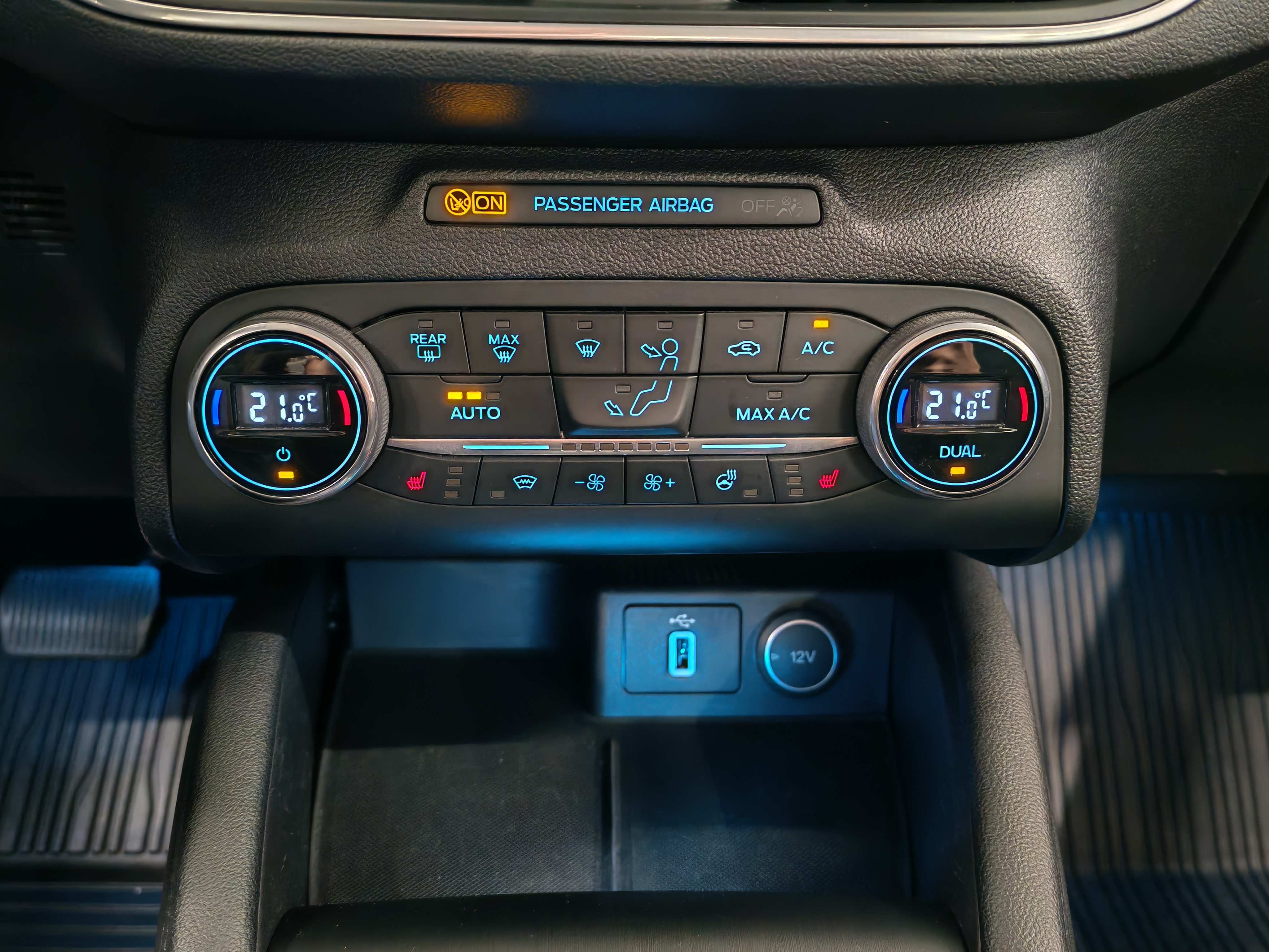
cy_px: 476
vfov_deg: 45.4
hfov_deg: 58.4
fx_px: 1136
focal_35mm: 31
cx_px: 634
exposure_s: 1/17
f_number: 1.9
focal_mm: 6.12
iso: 6400
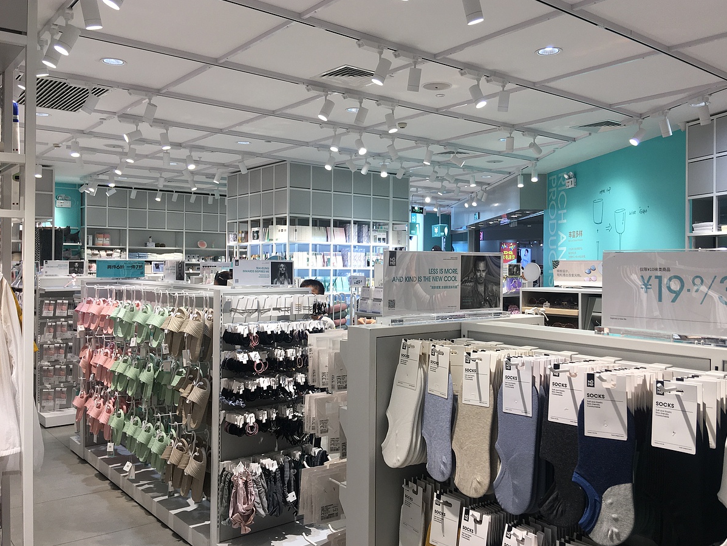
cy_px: 269
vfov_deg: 45.4
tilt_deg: +0.5
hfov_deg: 58.3
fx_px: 651
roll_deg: -0.5
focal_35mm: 31
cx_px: 384
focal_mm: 4.15
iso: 25
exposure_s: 1/100
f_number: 2.2
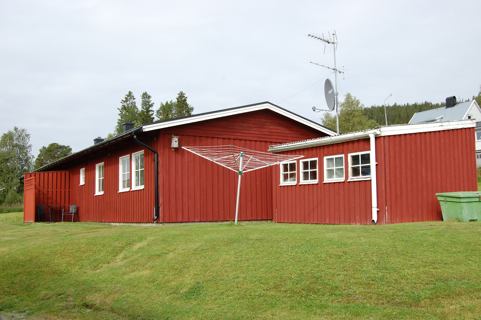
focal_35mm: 36
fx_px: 481
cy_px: 160
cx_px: 240
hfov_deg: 53.2
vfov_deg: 36.8
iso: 200
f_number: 8
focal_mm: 24
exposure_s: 1/250
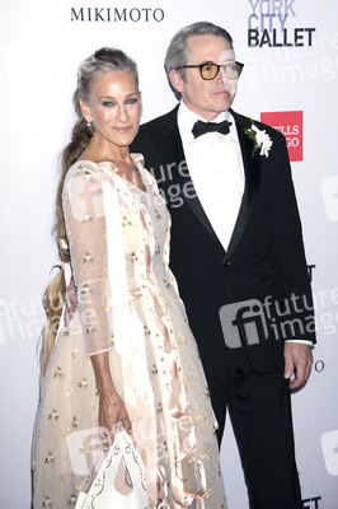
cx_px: 169
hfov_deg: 19.4
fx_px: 987
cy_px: 254
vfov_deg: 28.9
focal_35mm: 70
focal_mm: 70
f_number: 5.6
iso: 640
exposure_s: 1/200
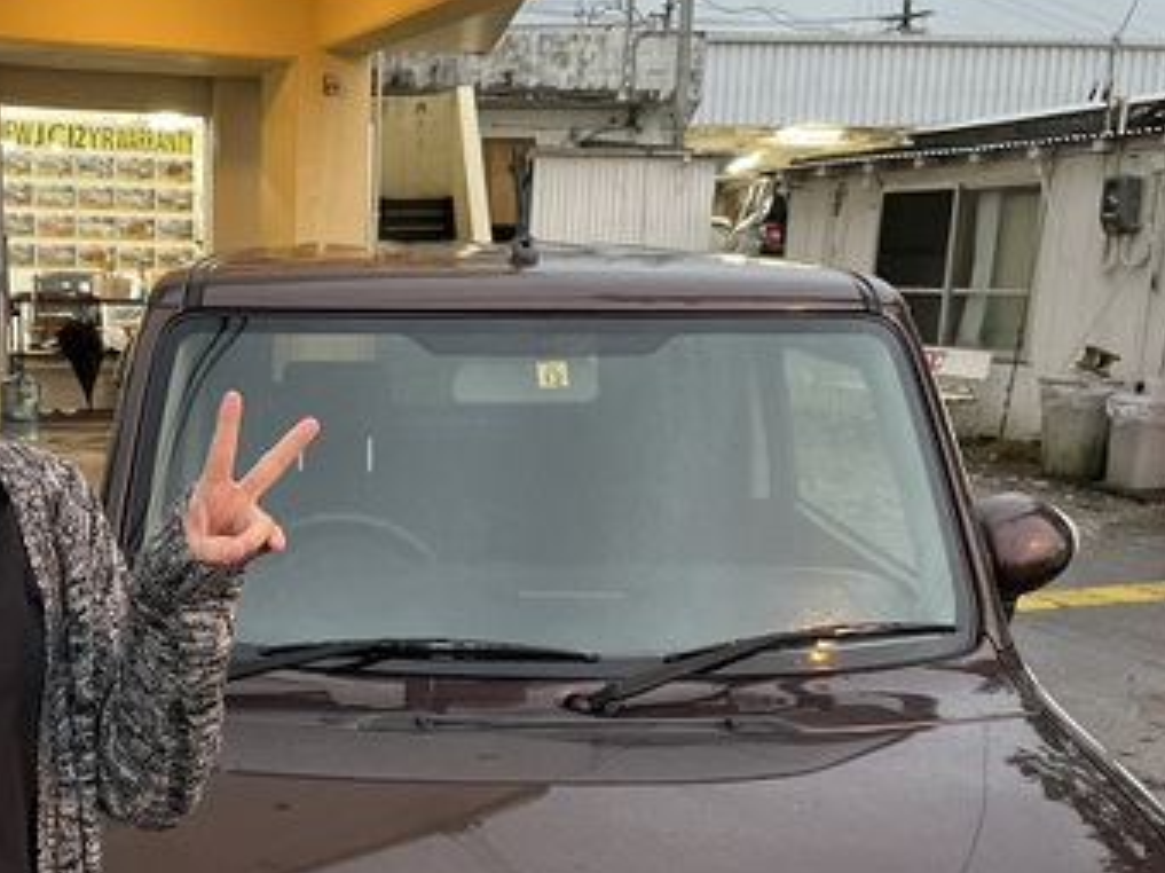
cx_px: 340
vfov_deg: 31.1
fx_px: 1548
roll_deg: -1.2
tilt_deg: -11.9
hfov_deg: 40.5
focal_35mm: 46
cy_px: 612
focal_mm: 4.2
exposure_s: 1/60
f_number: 1.6
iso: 320
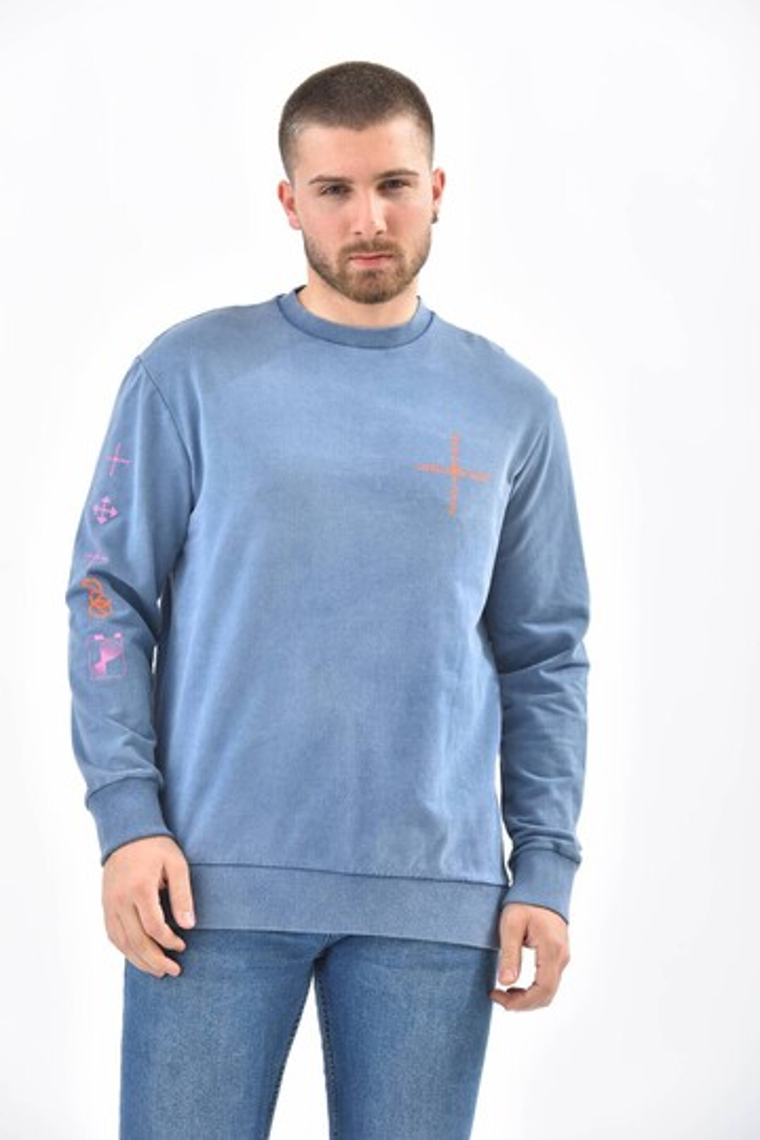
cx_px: 380
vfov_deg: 17.6
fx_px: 3673
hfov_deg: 11.8
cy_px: 570
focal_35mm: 116
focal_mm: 116
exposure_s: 1/160
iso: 100
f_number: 7.1
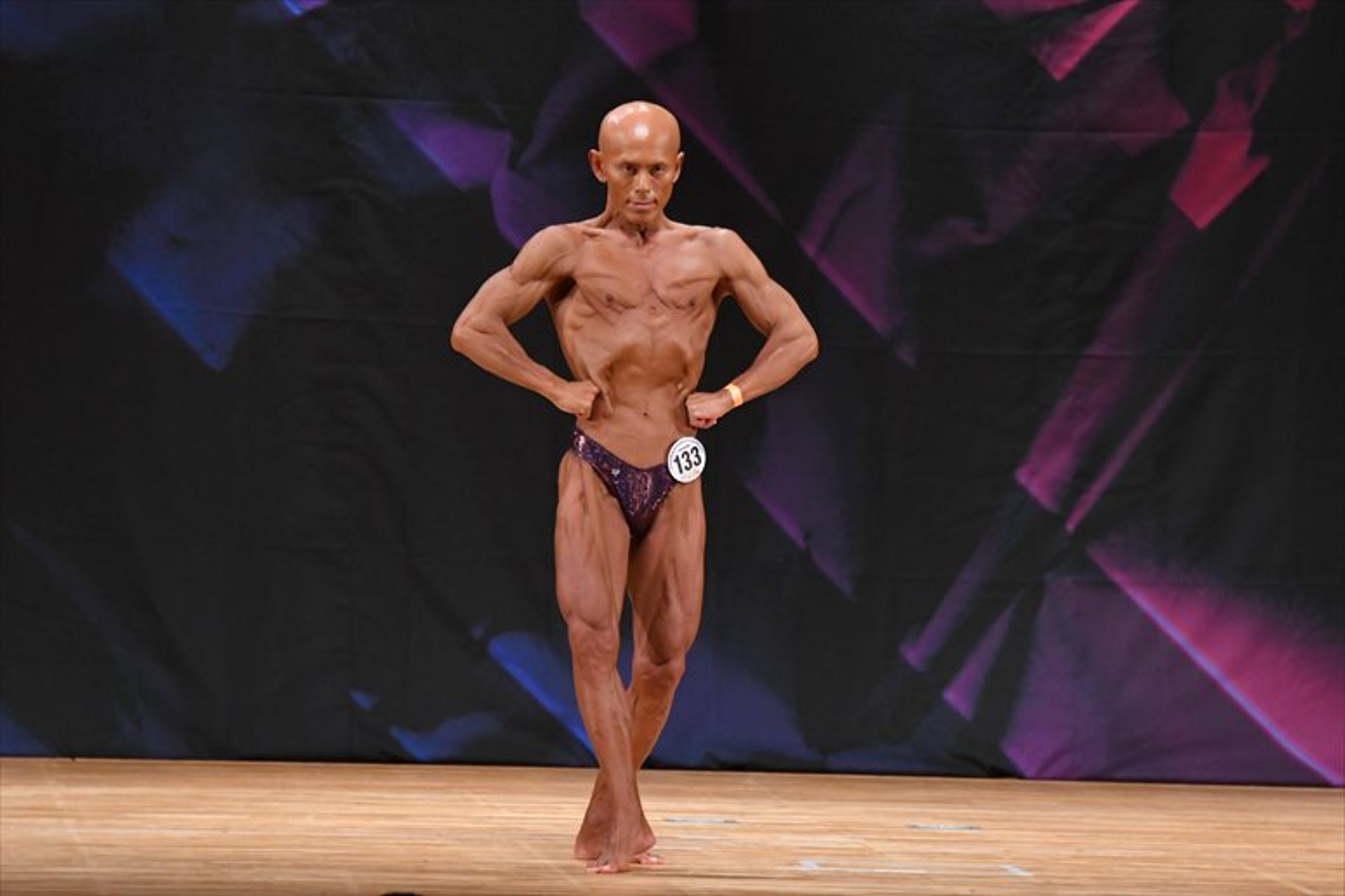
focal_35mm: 270
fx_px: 10083
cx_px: 672
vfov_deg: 5.1
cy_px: 448
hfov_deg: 7.6
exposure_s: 1/400
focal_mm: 180
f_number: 5.6
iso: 3200
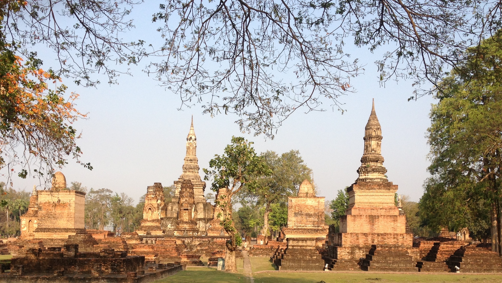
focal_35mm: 50
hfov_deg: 41.3
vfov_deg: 23.6
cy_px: 221
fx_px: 666
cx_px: 239
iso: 50
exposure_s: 1/812
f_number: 2.4
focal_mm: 4.28
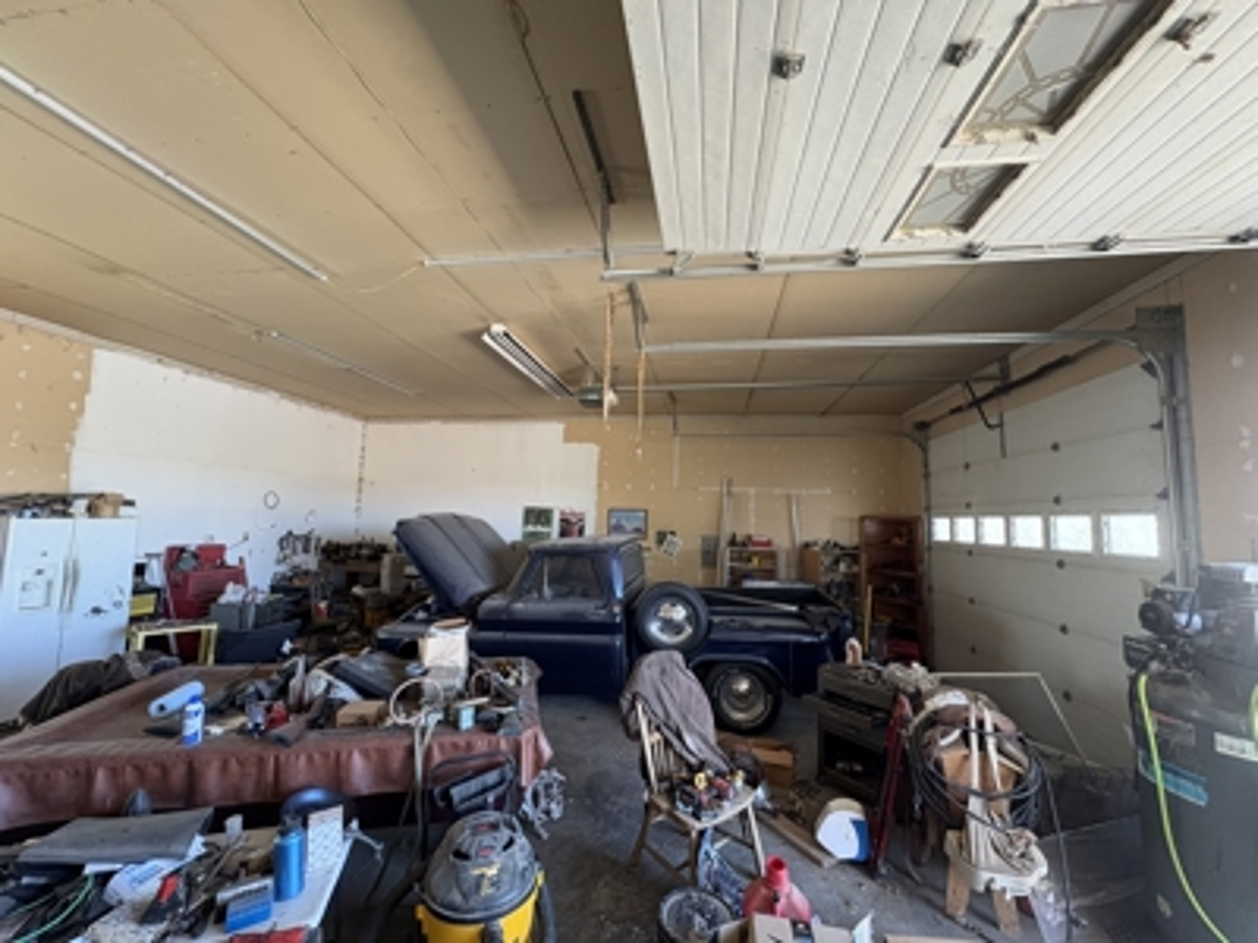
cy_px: 472
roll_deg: -1.4
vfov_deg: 85.7
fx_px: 509
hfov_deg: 102.1
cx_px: 629
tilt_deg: +5.5
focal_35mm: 14
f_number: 2.2
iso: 250
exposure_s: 1/60
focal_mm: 2.22
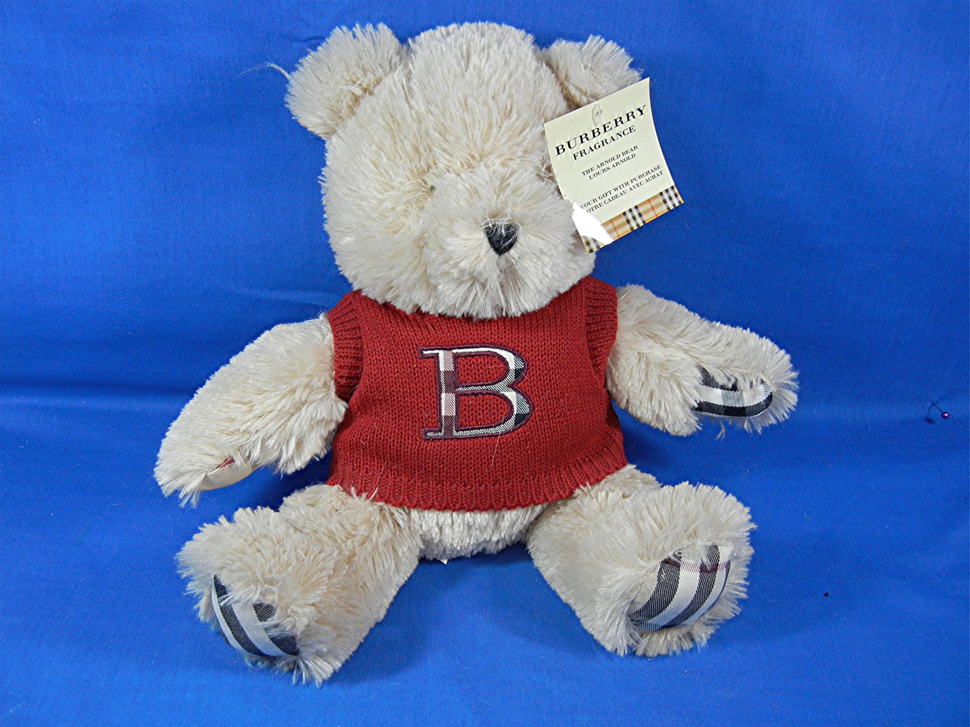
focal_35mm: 39
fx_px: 1093
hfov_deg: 47.9
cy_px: 364
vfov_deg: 36.8
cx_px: 485
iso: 238
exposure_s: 1/30
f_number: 3.7
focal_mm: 7.1
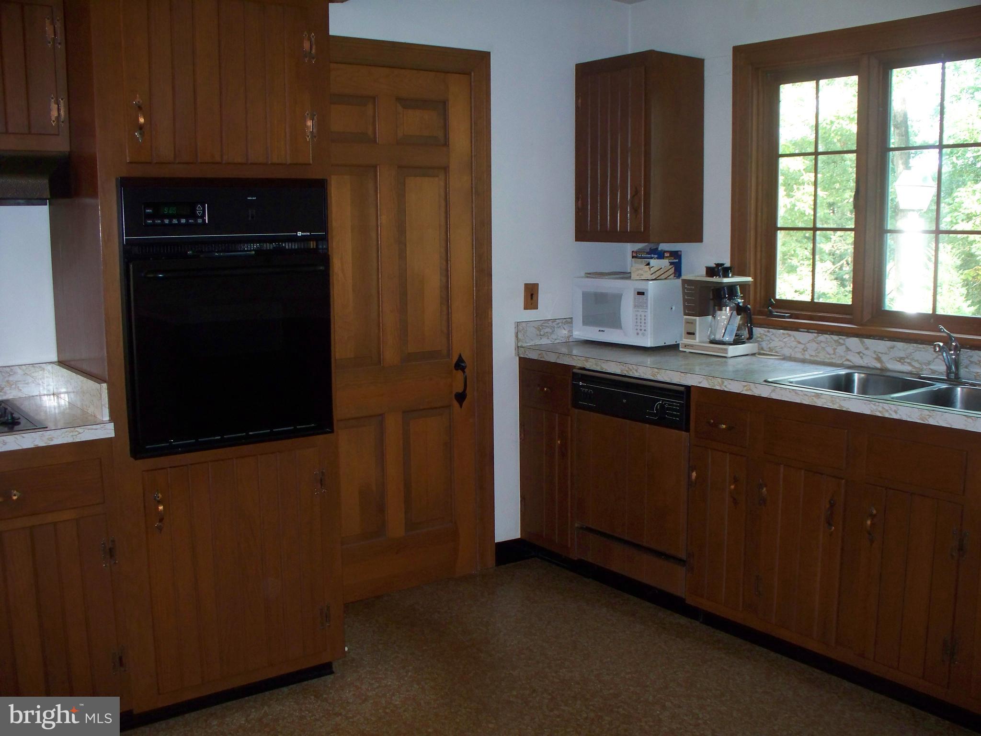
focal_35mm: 36
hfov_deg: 51.4
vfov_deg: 39.7
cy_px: 368
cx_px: 490
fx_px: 1020
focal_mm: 7.54
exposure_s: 1/30
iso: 200
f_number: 2.8
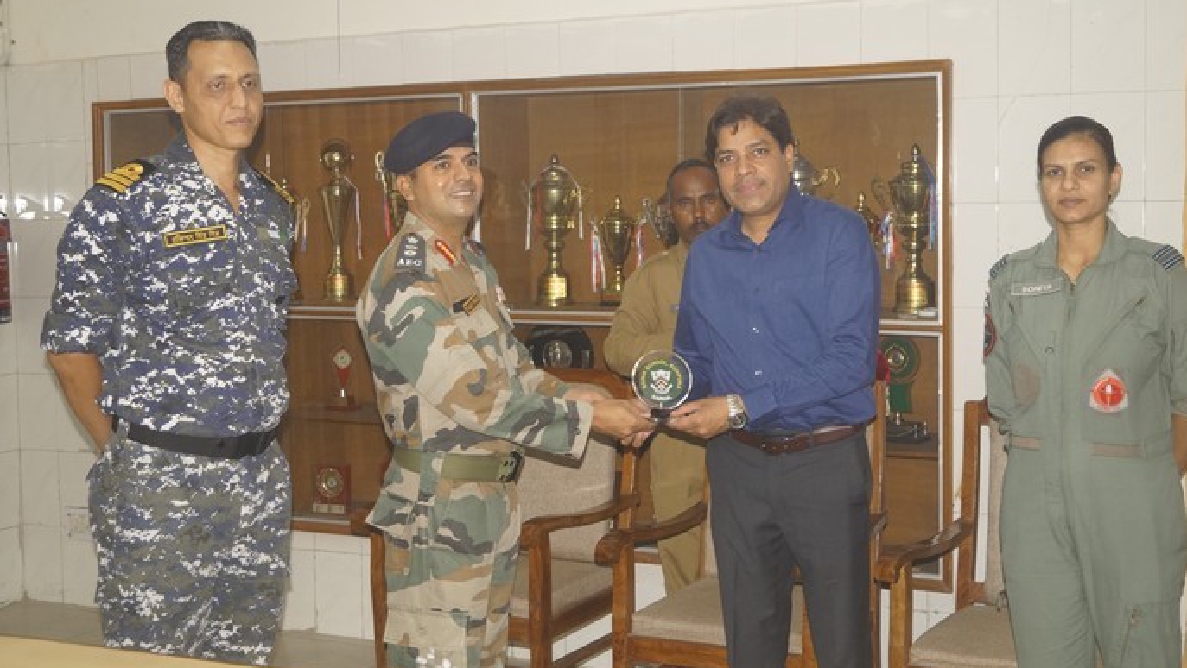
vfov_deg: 24.9
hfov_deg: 42.9
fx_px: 1511
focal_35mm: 48
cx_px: 603
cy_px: 302
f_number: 4.5
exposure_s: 1/100
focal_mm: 30
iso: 800
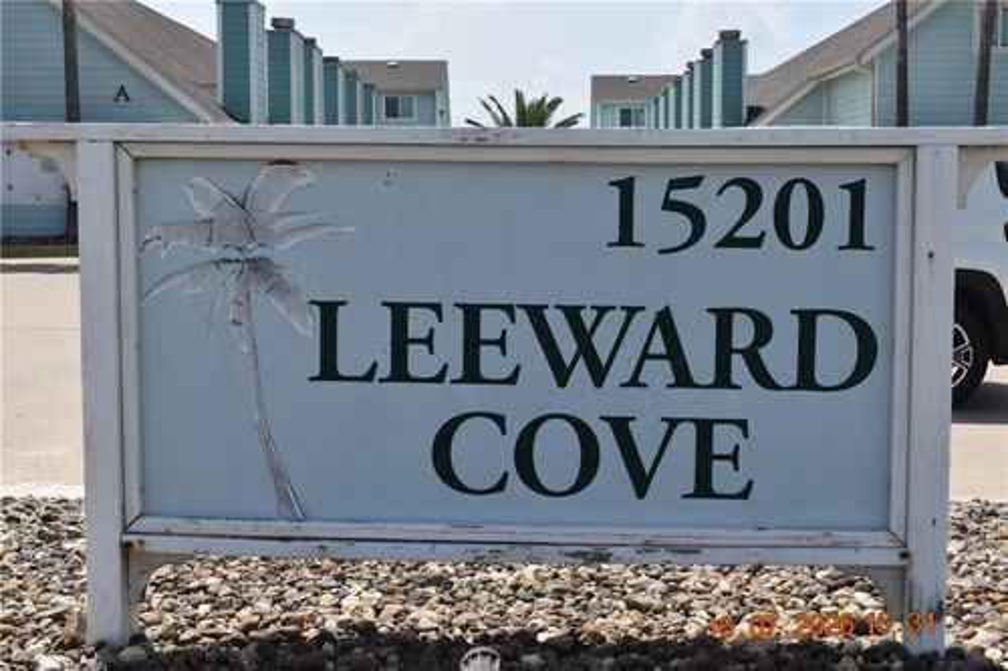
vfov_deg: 26.5
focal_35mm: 51
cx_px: 504
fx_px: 1427
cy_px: 336
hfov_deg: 38.9
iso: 400
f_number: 7.1
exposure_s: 1/2000
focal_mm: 34
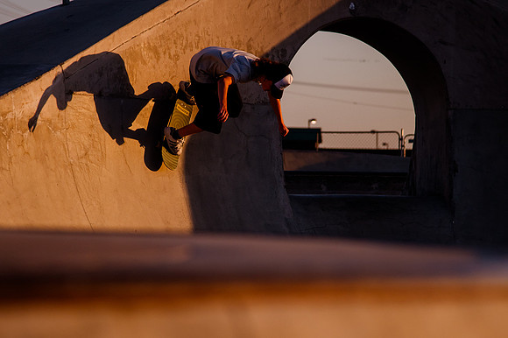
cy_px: 149
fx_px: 2363
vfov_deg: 8.2
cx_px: 247
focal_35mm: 168
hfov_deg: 12.3
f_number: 4
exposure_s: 1/5000
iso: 1000
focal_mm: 110
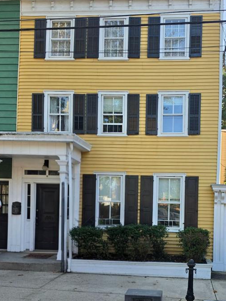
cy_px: 214
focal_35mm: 37
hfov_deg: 37.7
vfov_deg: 48.7
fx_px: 322
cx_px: 170
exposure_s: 1/2500
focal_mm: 6.5
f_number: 1.4
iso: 64
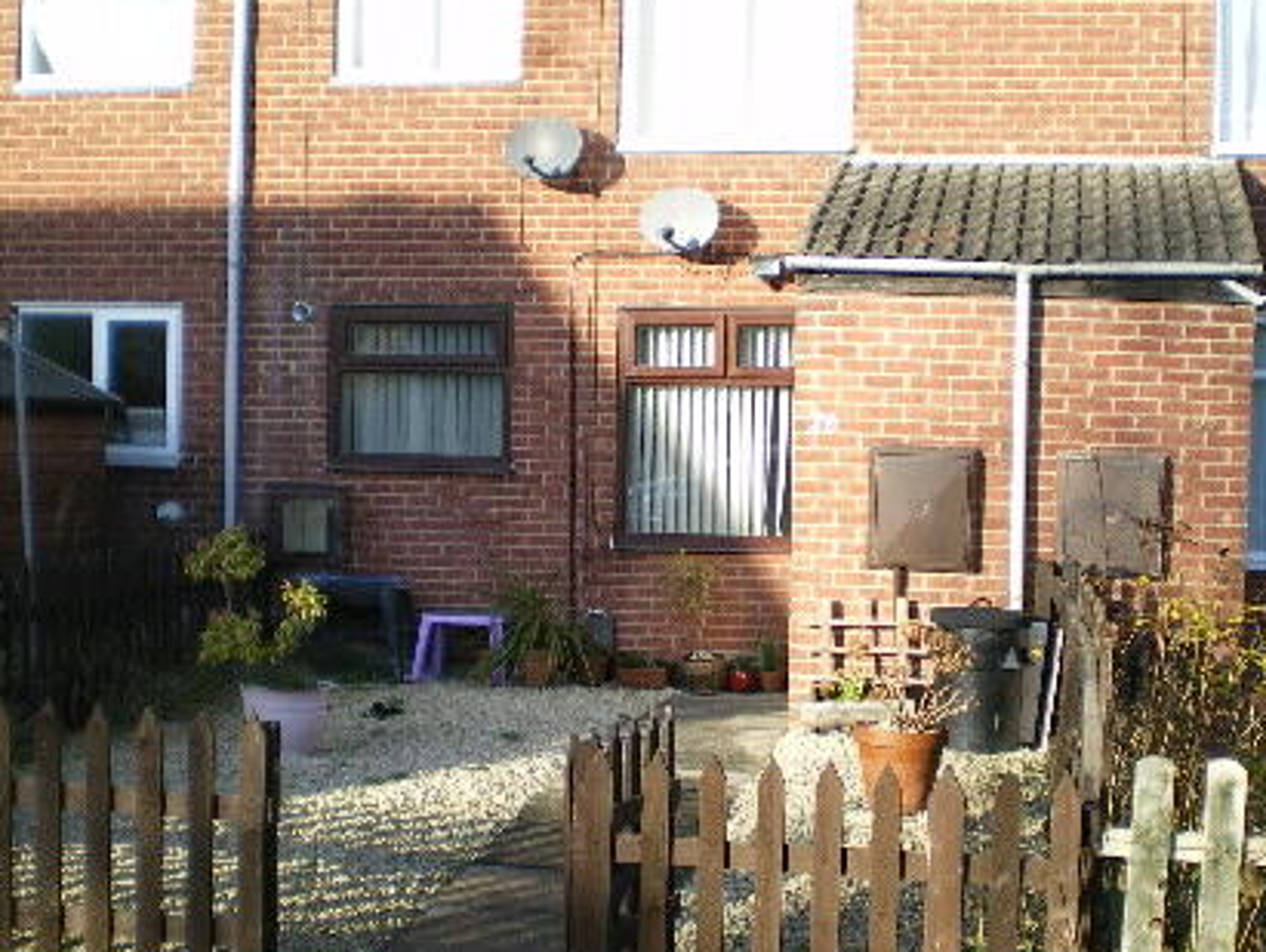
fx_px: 2050
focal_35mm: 56
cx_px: 687
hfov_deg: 34.3
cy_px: 499
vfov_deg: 26.1
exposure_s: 1/200
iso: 50
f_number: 3.1
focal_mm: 6.3
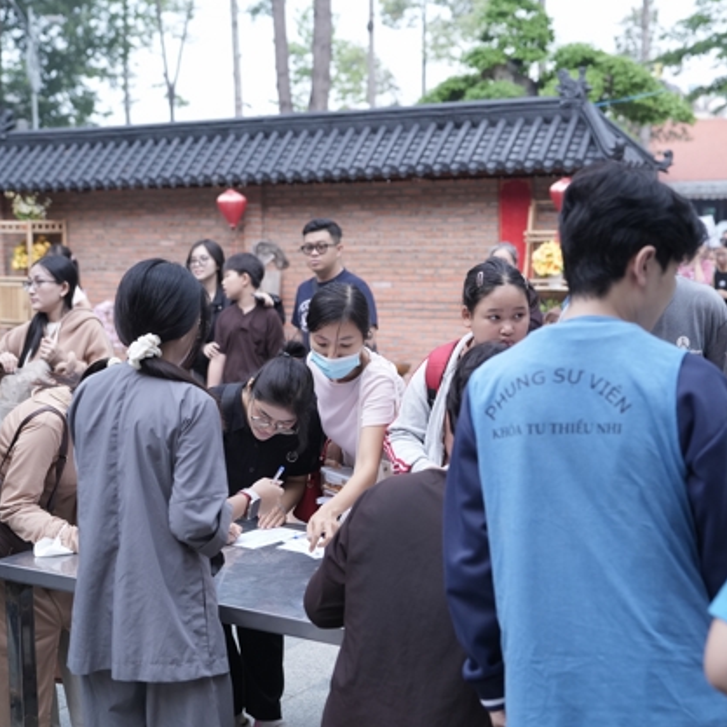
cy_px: 365
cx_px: 406
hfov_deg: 32.2
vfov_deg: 32.2
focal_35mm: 53
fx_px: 1259
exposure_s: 1/800
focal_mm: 40
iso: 1250
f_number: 2.8
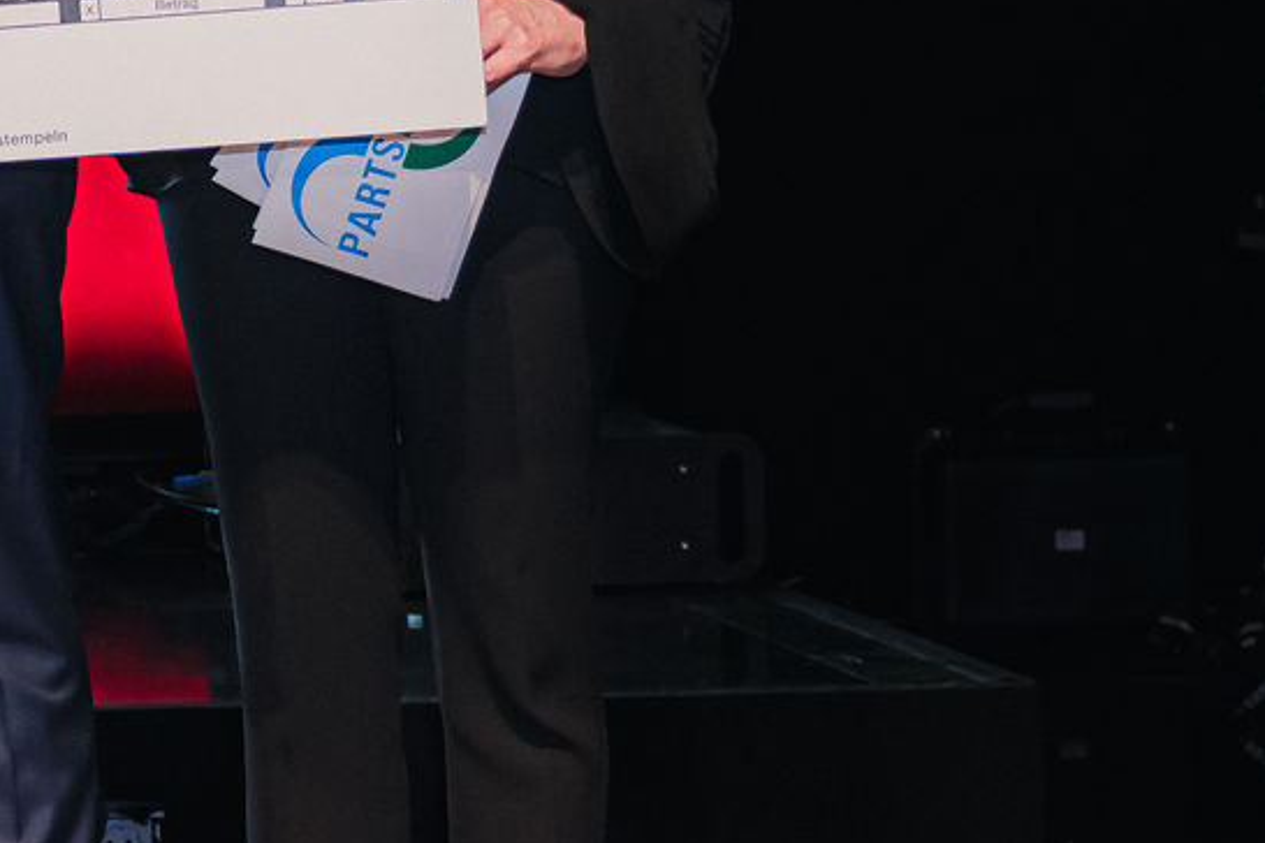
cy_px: -130
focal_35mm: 141
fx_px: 4954
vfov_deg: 9.6
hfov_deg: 13.7
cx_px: -600
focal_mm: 29
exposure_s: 1/80
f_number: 2.8
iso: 500
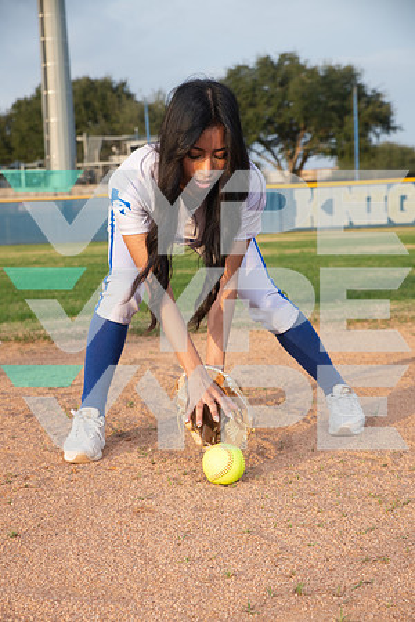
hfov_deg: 22.6
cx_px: 208
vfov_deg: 33.4
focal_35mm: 60
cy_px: 311
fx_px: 1037
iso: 200
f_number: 6.3
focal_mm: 60
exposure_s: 1/320
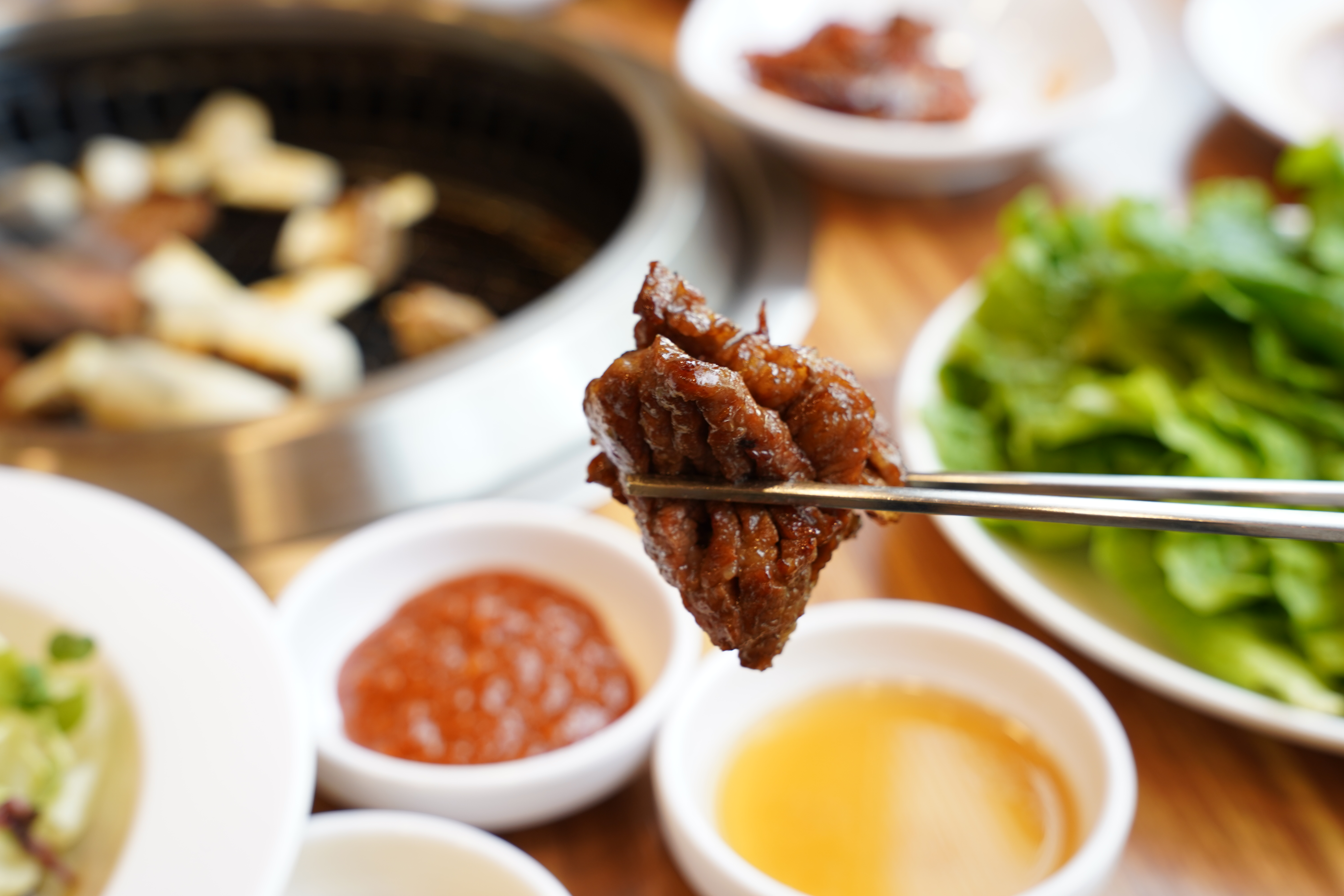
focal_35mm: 50
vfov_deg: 27.0
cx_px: 672
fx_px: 1863
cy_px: 448
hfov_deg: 39.7
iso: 250
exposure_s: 1/15
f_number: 7.1
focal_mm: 49.9
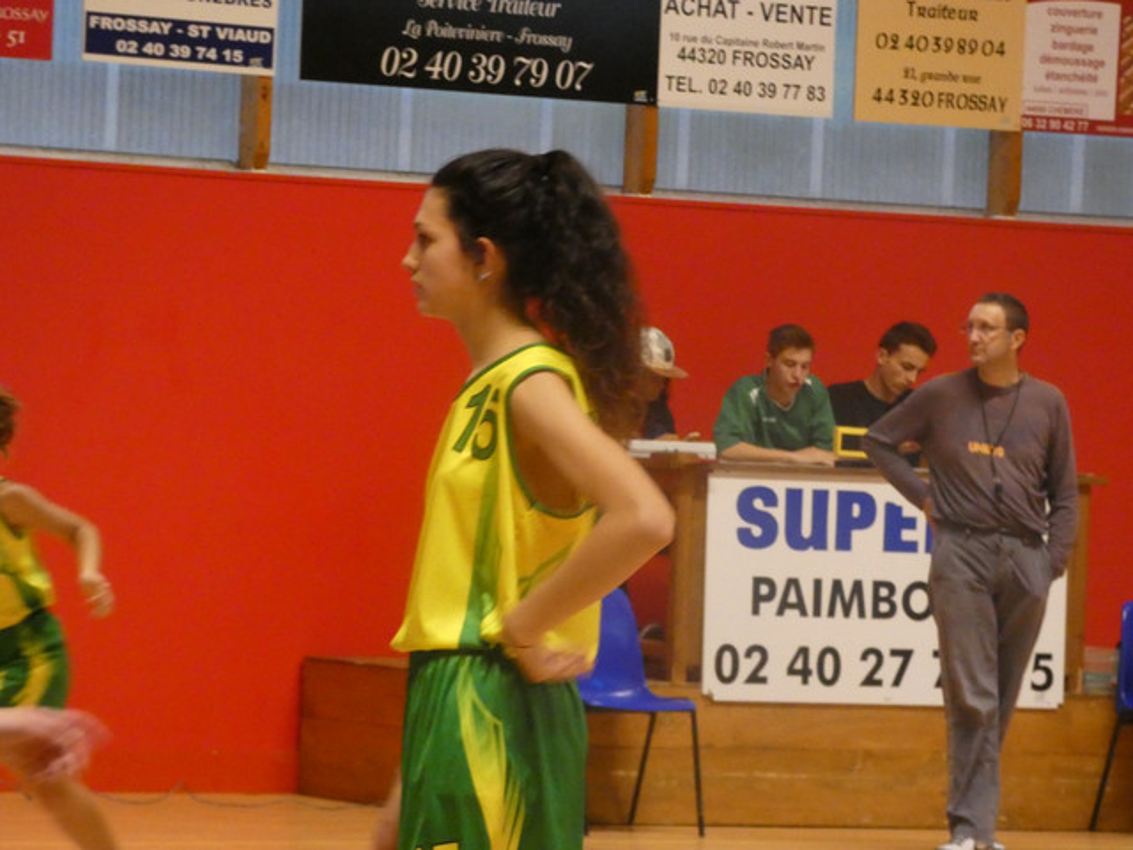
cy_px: 425
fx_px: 6710
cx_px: 566
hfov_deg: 9.7
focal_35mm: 205
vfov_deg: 7.2
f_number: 5.5
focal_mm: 36.8
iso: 1600
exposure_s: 1/50
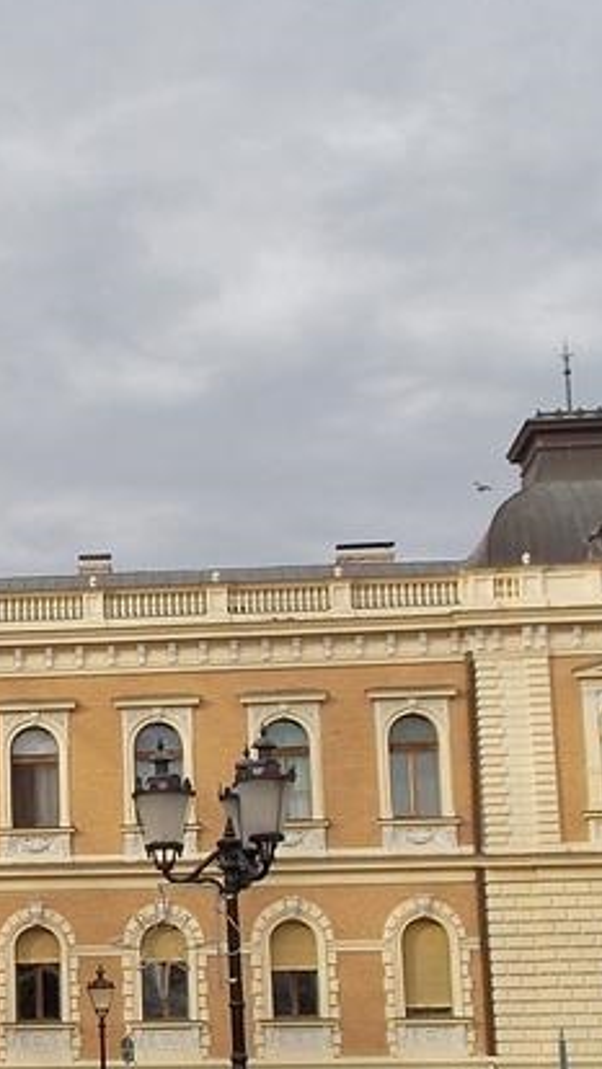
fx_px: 1730
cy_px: 738
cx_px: -70
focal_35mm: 61
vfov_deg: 33.9
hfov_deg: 18.9
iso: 80
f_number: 3.3
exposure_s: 1/320
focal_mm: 4.1
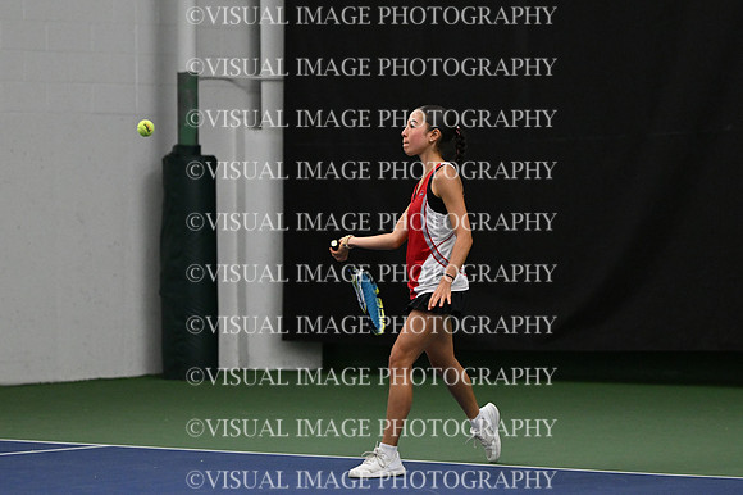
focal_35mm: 165
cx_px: 372
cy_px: 248
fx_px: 3403
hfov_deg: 12.5
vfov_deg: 8.3
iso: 4000
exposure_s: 1/1000
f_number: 2.8
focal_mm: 110
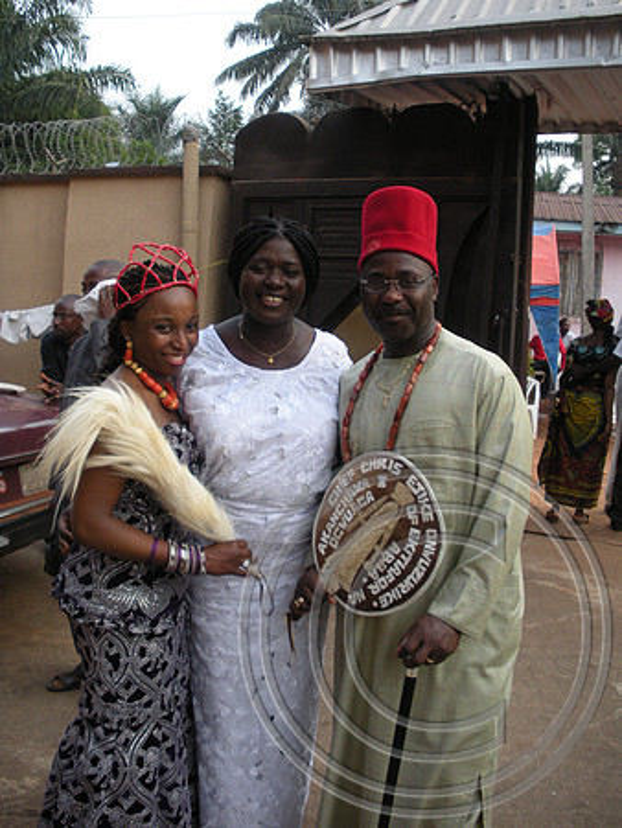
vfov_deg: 51.3
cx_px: 311
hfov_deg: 39.7
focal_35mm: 36
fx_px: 862
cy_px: 414
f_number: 3.5
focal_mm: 6.3
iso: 139
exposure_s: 1/56.8
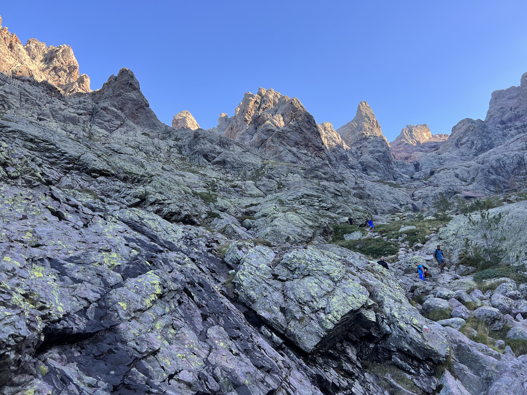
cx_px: 264
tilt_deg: +19.8
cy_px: 198
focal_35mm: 26
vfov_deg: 53.1
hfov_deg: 67.3
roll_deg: +4.6
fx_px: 396
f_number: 1.5
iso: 50
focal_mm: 5.7
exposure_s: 1/398
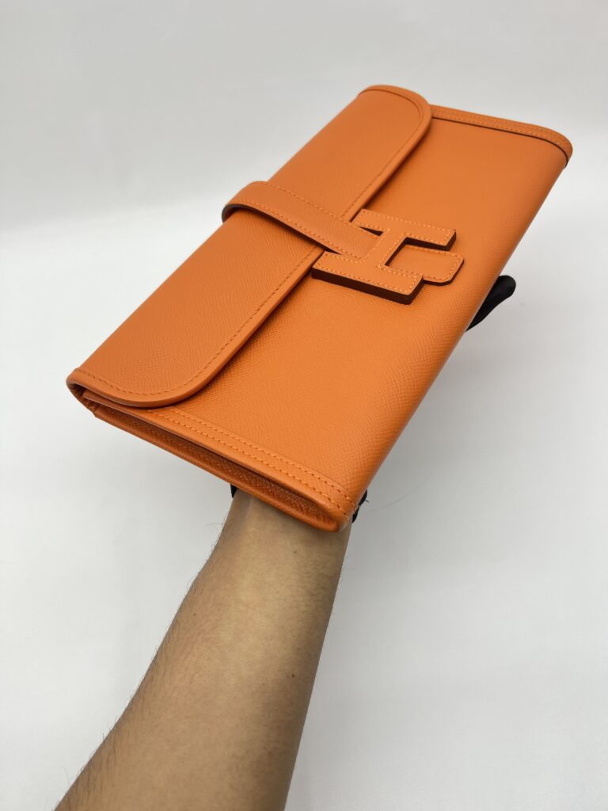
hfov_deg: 53.1
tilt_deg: -50.4
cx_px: 304
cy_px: 406
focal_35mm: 26
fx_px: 609
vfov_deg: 67.3
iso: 32
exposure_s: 1/103
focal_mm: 5.7
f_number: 1.5
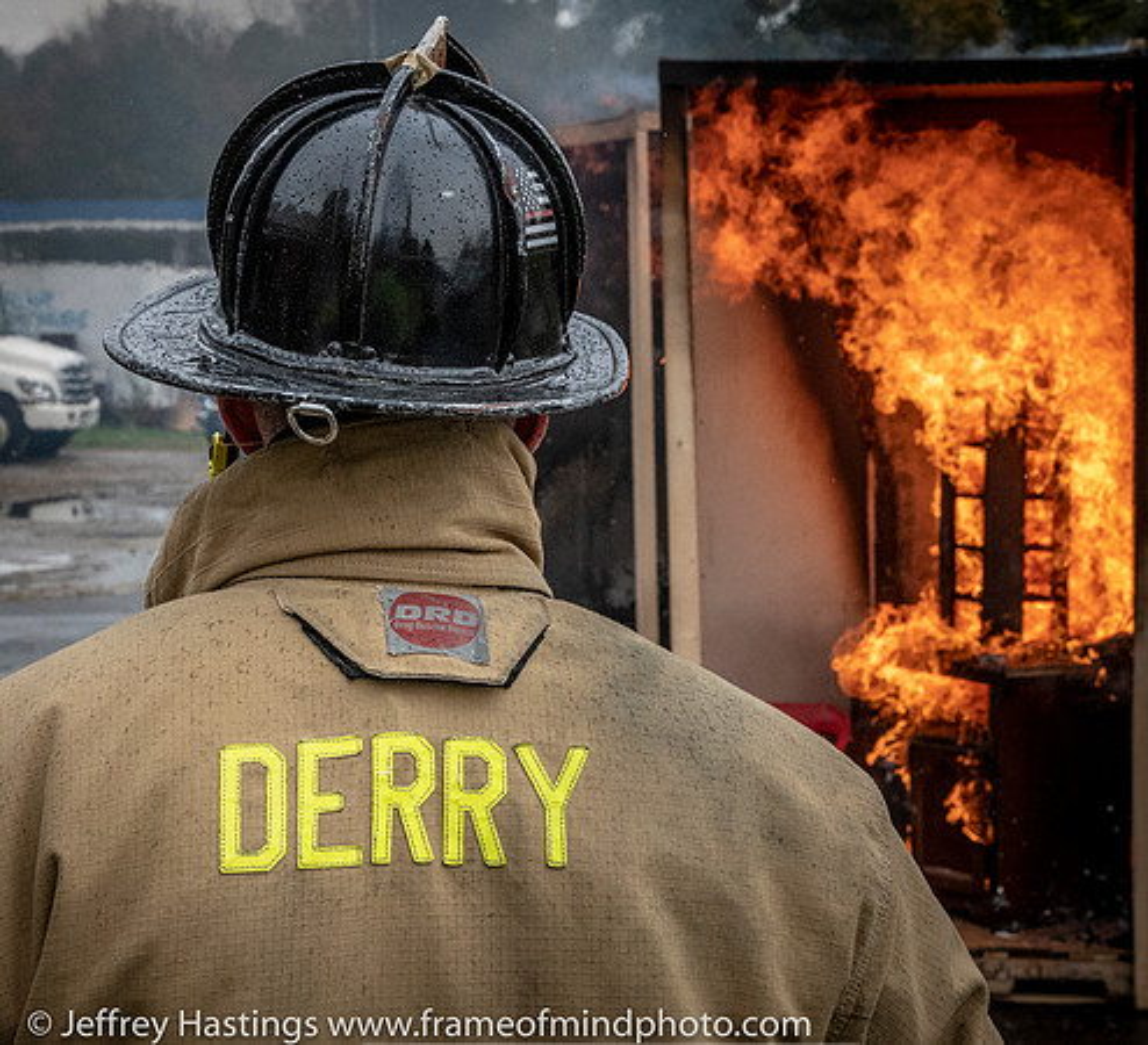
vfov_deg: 20.8
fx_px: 2851
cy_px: 522
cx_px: 637
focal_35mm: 79
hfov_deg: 22.8
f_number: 8
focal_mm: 38
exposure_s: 1/2500
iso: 1600
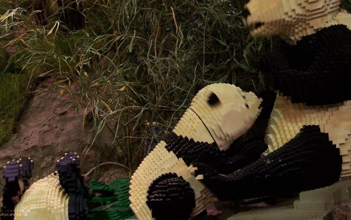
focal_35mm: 95
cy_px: 92
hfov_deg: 21.8
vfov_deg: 13.8
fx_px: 909
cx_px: 215
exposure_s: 1/2
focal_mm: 9.3
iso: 80
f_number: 3.1
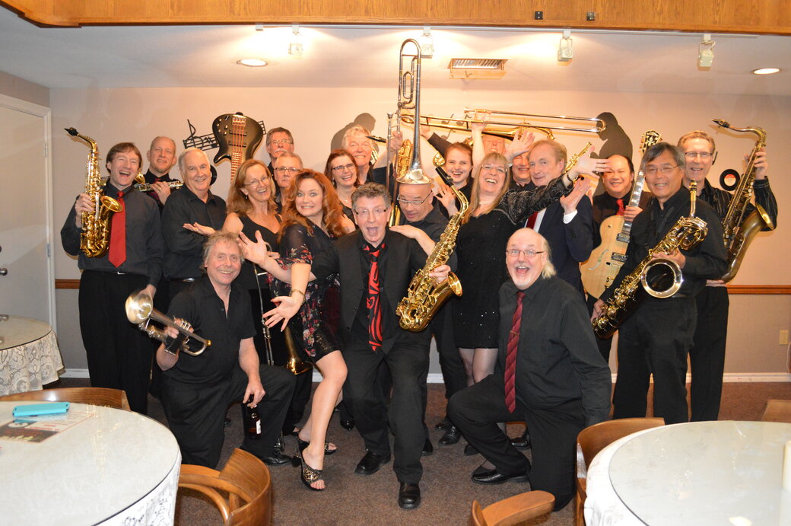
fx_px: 658
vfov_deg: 43.5
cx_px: 396
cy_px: 263
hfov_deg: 62.0
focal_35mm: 30
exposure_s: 1/60
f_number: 3.8
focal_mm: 20
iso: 3200
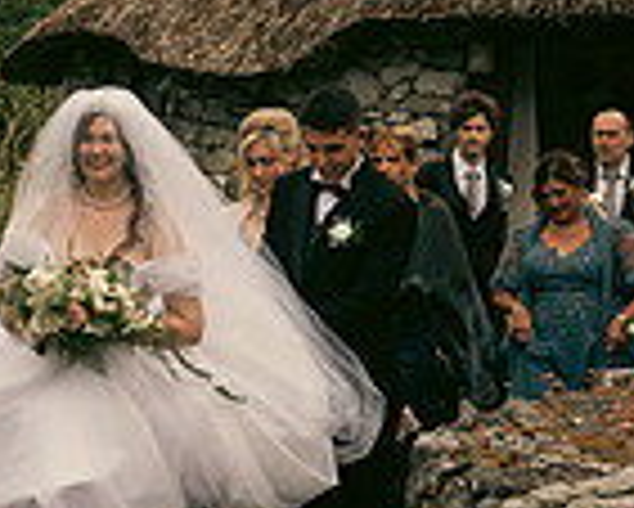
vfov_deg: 8.9
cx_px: 243
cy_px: 151
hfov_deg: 11.1
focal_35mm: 174
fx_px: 3267
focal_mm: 45
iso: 160
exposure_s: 1/1000
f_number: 3.5
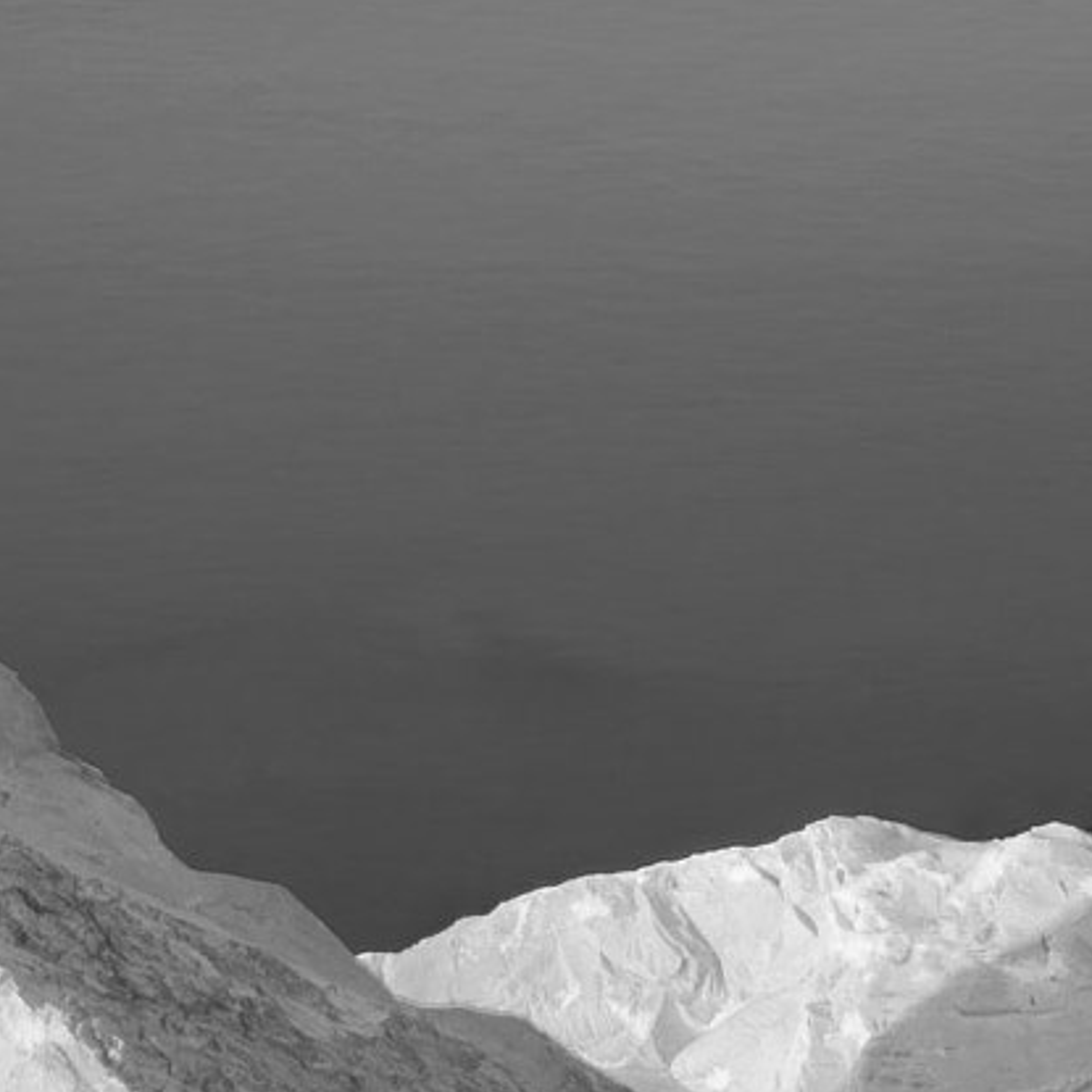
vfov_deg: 15.5
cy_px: -232
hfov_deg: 16.1
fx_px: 3855
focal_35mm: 108
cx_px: 629
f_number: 16
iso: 100
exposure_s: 25
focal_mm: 22
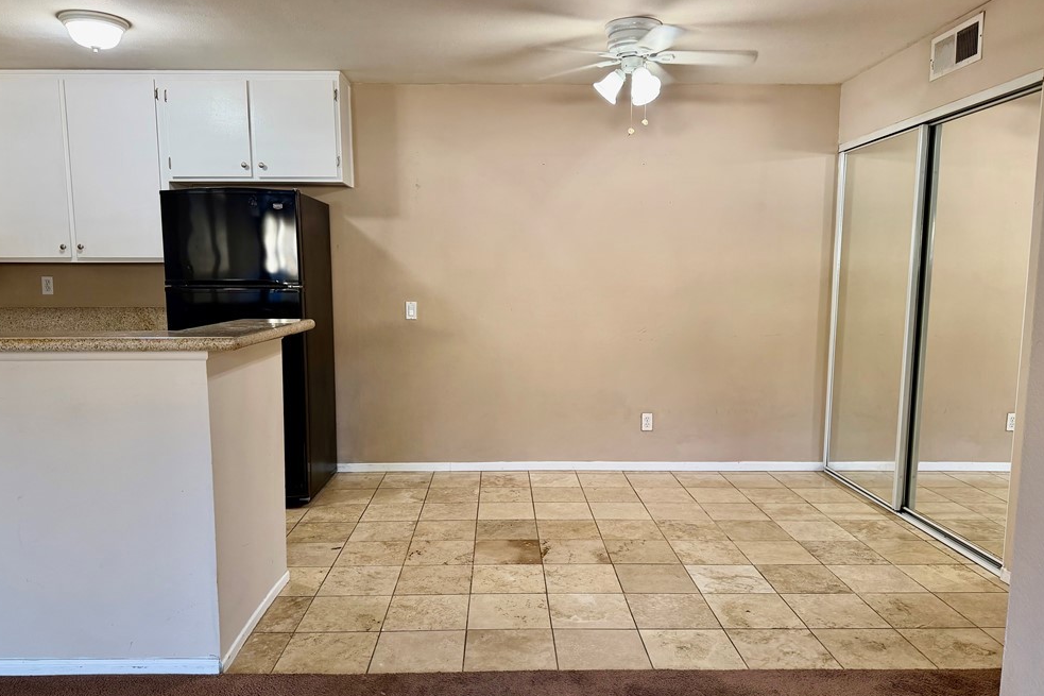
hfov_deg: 69.4
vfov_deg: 49.5
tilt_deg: -7.2
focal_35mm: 26
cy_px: 371
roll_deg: +0.0
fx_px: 754
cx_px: 512
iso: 160
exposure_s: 1/60
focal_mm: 6.76
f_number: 1.78
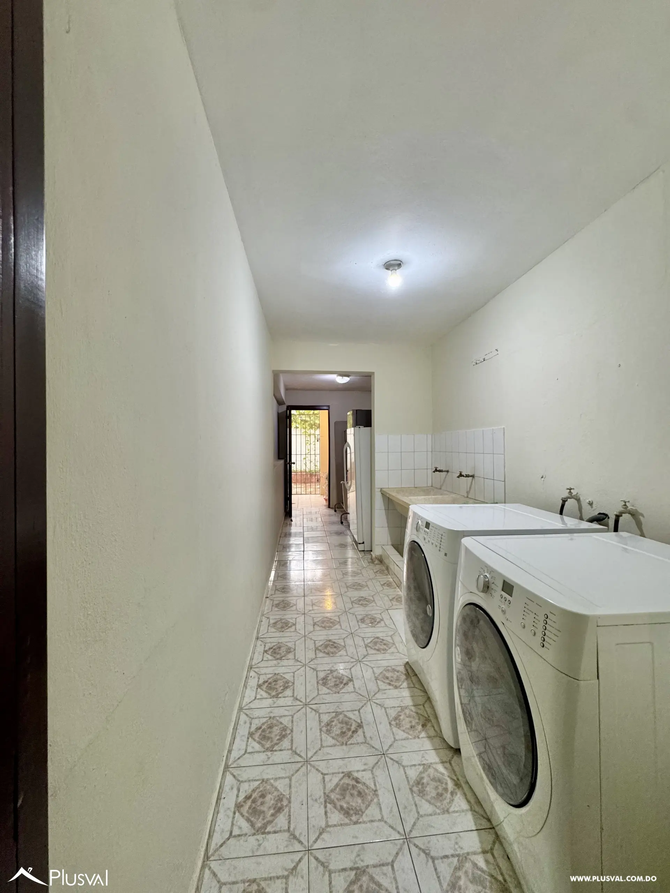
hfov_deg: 85.7
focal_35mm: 14
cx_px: 335
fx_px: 361
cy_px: 446
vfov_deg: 102.1
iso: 250
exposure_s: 1/99
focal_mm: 2.22
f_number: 2.2
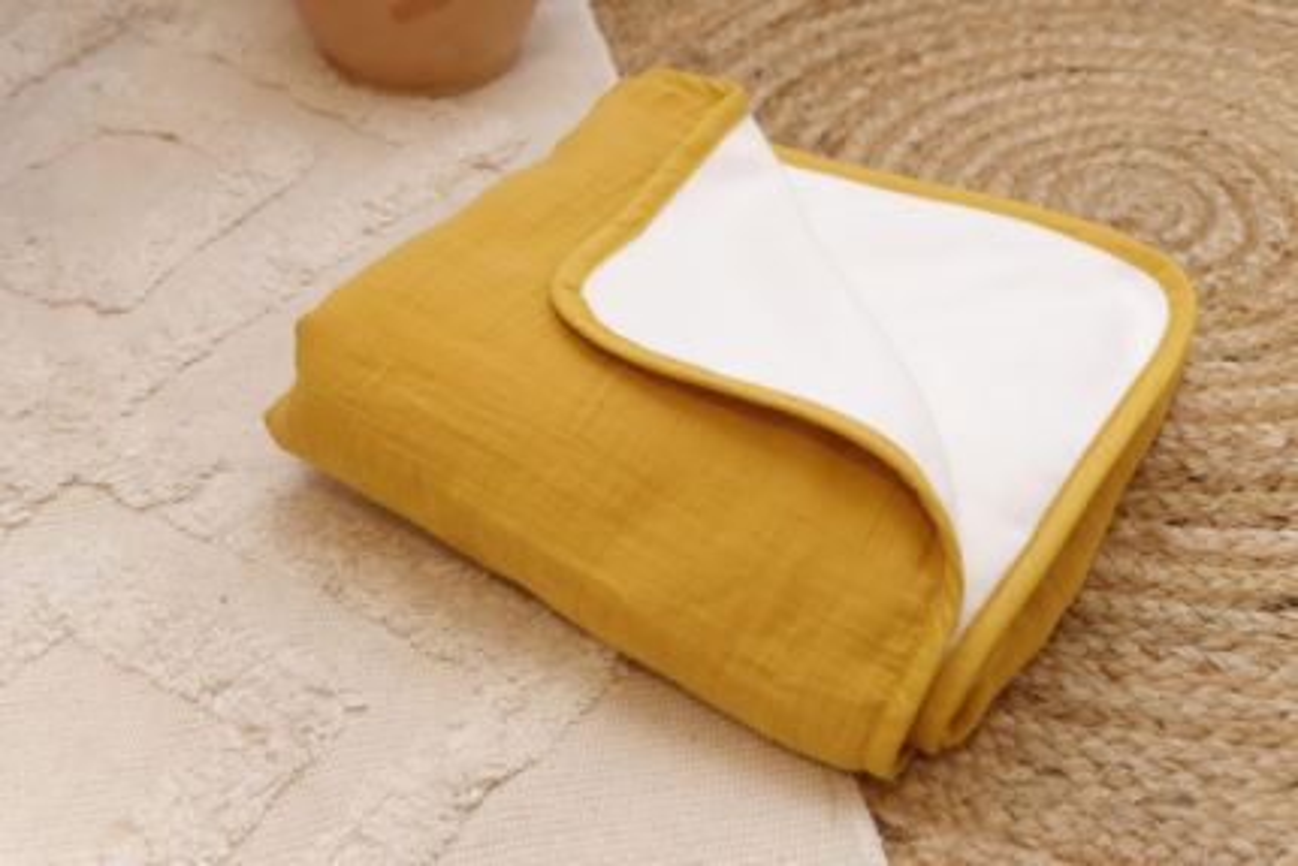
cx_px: 649
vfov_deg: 26.0
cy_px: 433
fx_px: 1875
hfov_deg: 38.2
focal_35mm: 52
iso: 12800
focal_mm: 52
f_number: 5.6
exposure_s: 1/125
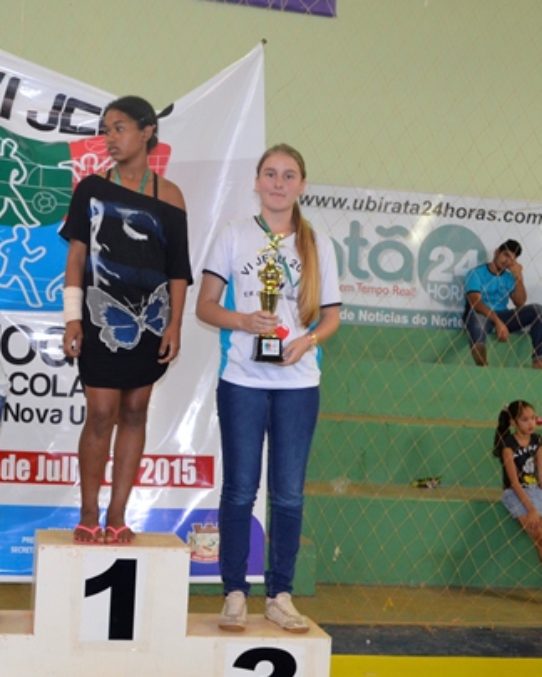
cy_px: 339
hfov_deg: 29.8
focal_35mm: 50
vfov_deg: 37.3
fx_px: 1003
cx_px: 134
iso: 800
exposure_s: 1/60
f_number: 3.5
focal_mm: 18
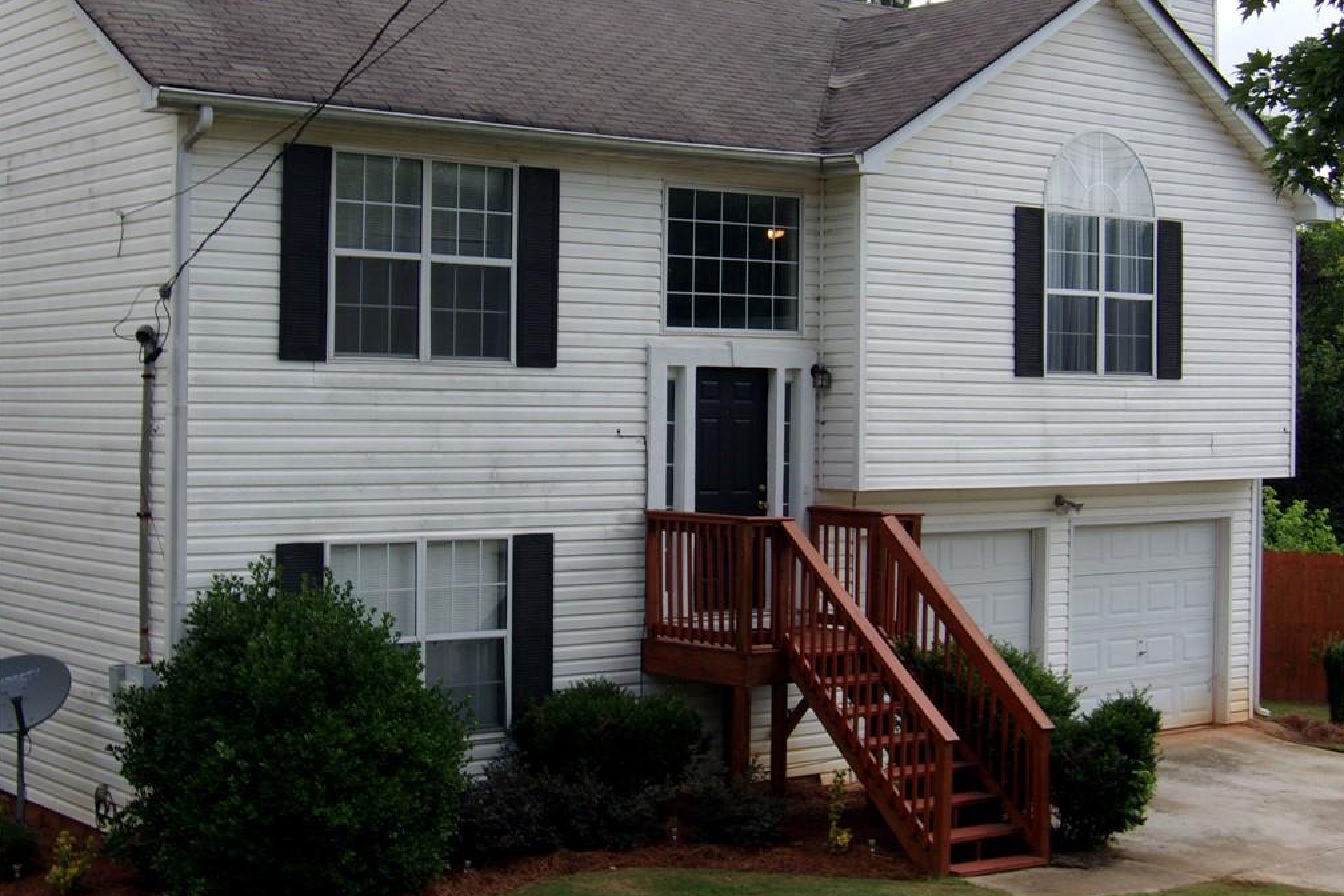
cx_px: 677
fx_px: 2091
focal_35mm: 56
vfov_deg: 24.2
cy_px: 388
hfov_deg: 35.6
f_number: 15
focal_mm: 9.4
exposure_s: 1/38
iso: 80
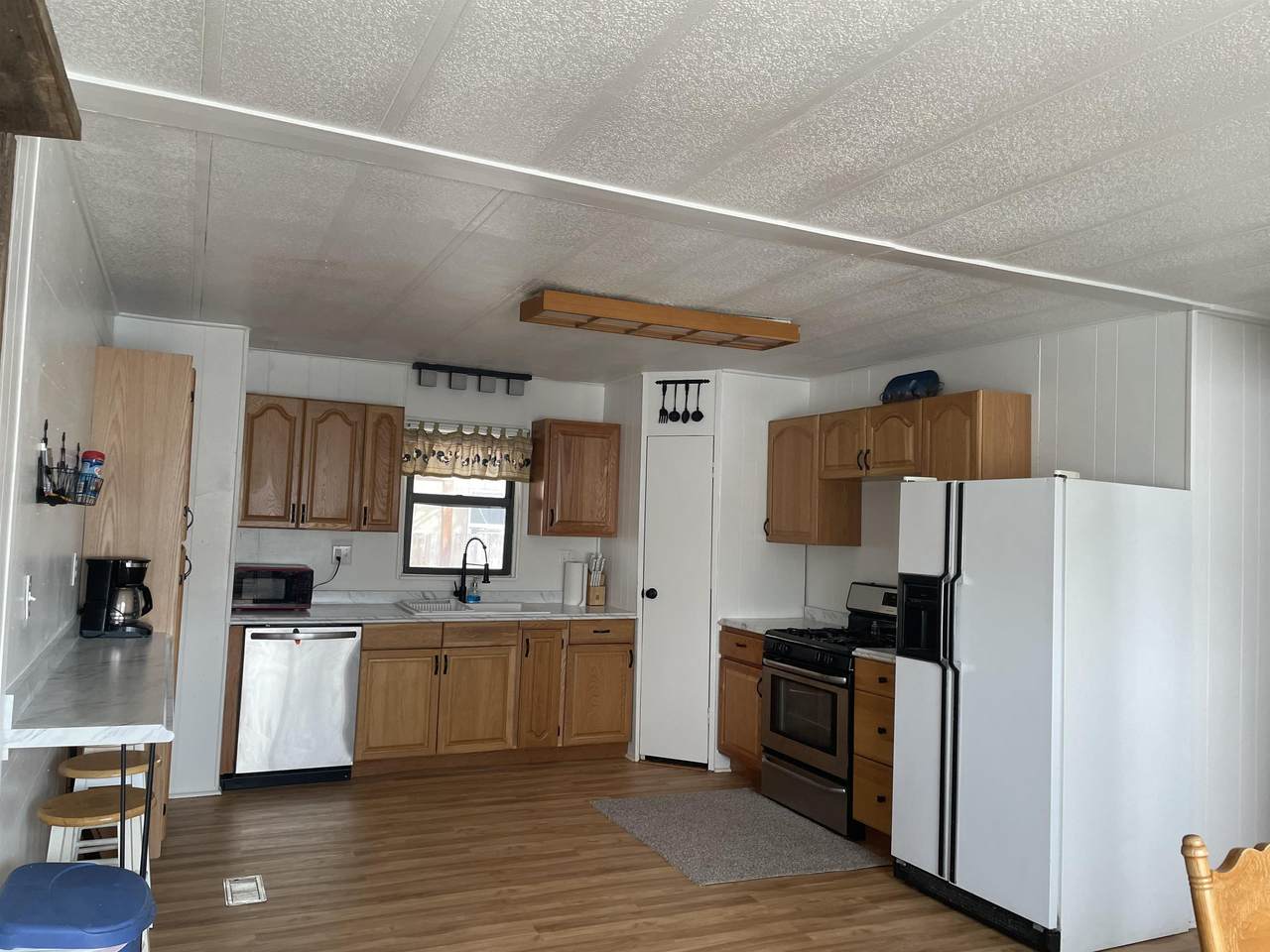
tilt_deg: +4.2
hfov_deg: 67.3
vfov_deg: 53.1
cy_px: 476
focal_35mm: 26
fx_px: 954
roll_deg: -2.2
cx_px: 635
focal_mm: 4.2
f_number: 1.6
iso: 125
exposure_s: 1/121
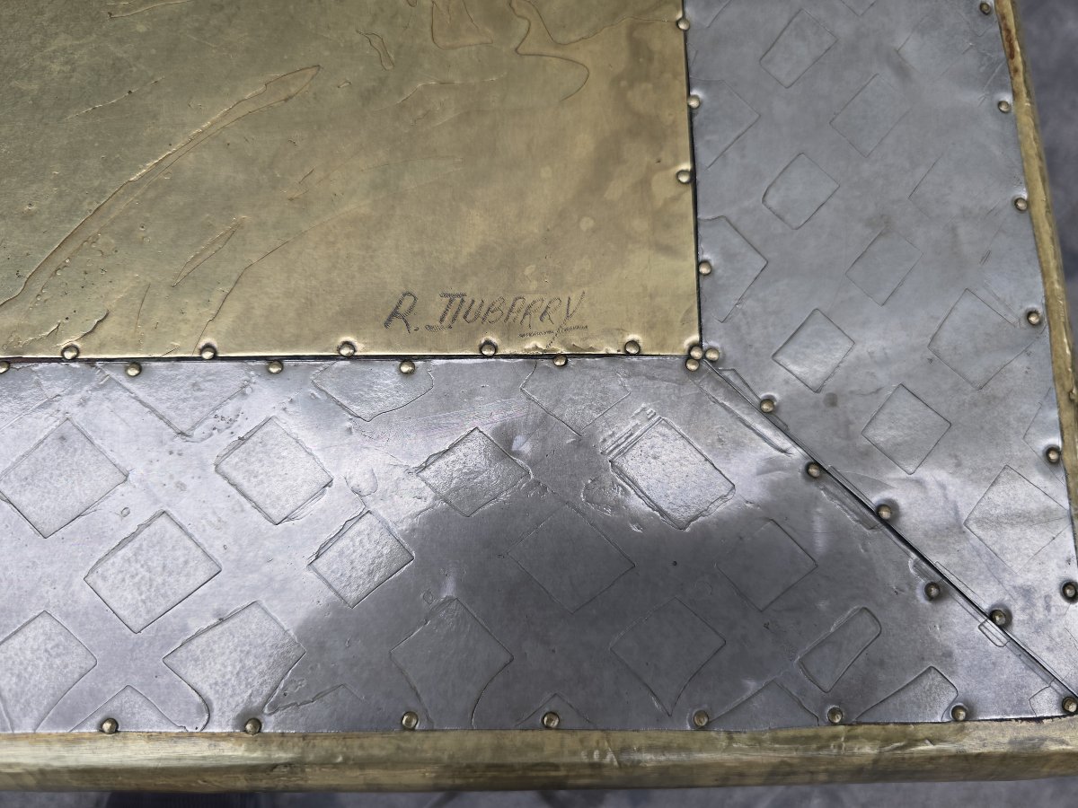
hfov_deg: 73.9
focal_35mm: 23
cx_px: 539
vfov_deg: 58.9
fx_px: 716
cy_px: 404
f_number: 1.7
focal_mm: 6.3
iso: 12
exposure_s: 1/285
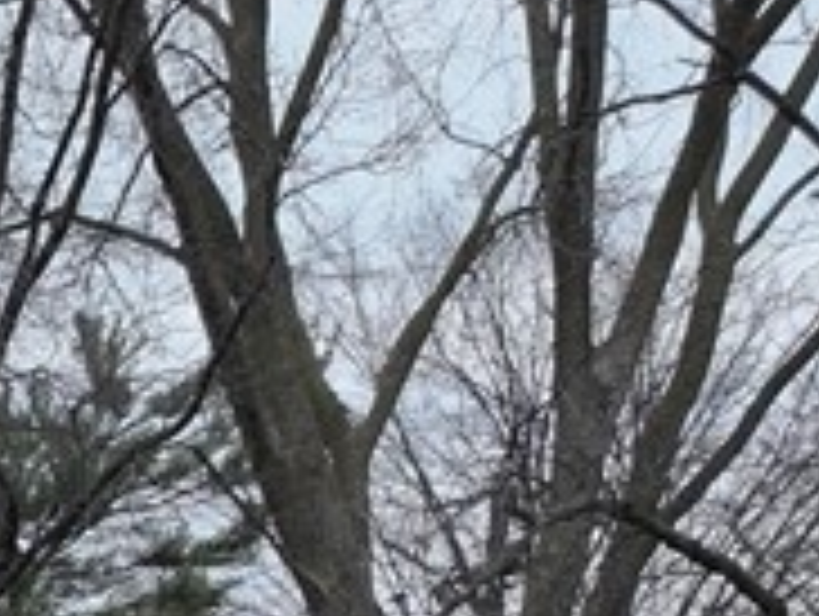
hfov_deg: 12.0
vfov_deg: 9.5
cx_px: -1084
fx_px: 3198
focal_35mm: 135
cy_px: 1583
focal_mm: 12.29
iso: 150
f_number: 2.8
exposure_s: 1/1600
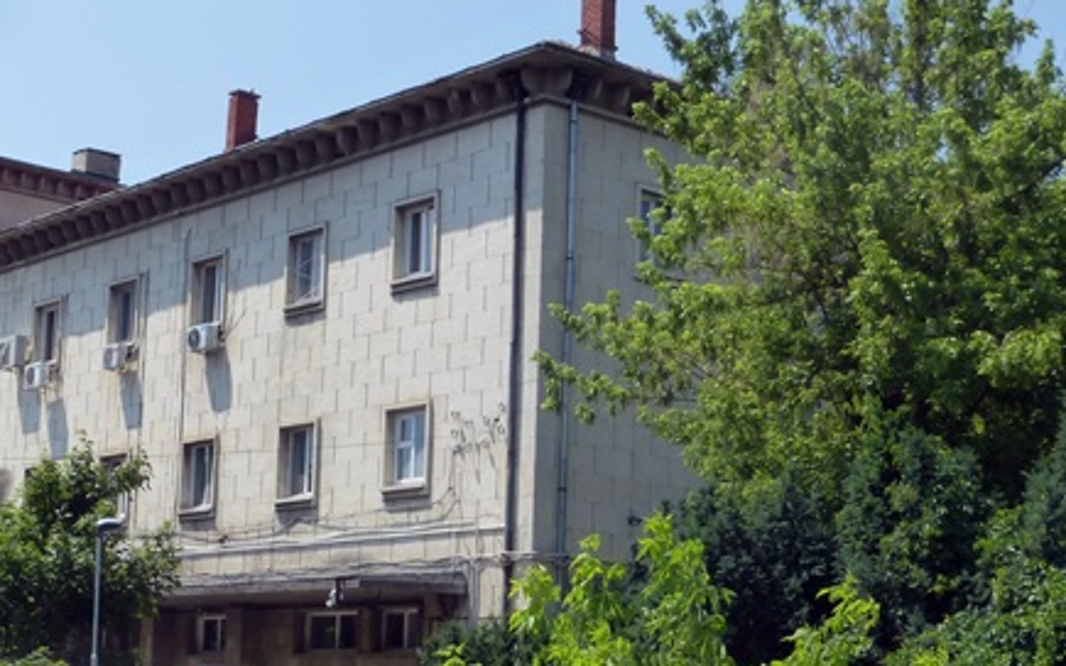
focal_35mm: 70
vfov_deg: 18.6
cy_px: 425
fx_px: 2034
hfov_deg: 29.2
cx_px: 392
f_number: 3.7
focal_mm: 6.1
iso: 160
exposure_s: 1/1000
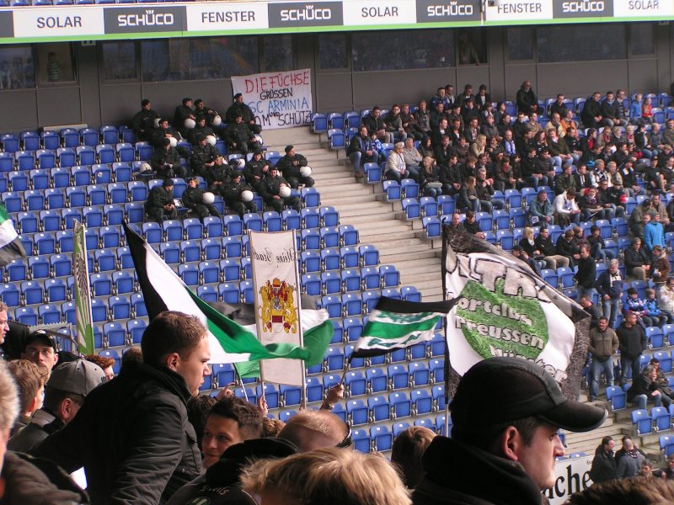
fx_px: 1850
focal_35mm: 95
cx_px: 337
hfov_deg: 20.7
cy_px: 252
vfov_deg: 15.6
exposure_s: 1/125
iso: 50
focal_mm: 14.5
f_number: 4.5
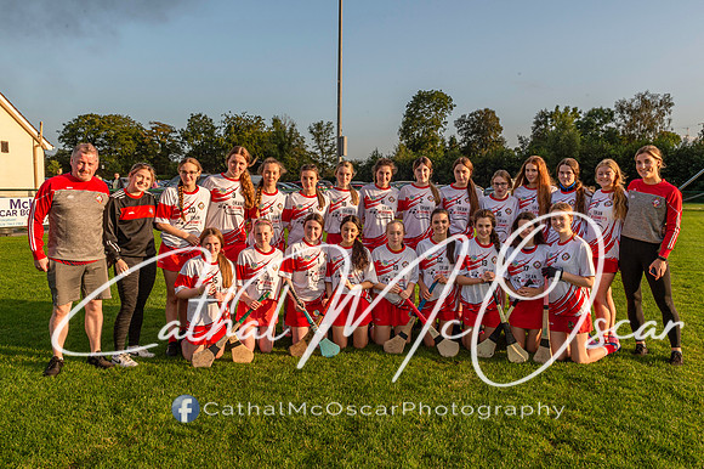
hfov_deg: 61.7
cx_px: 371
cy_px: 241
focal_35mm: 30
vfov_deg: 43.4
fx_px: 588
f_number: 8
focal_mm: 26
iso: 140
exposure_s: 1/100
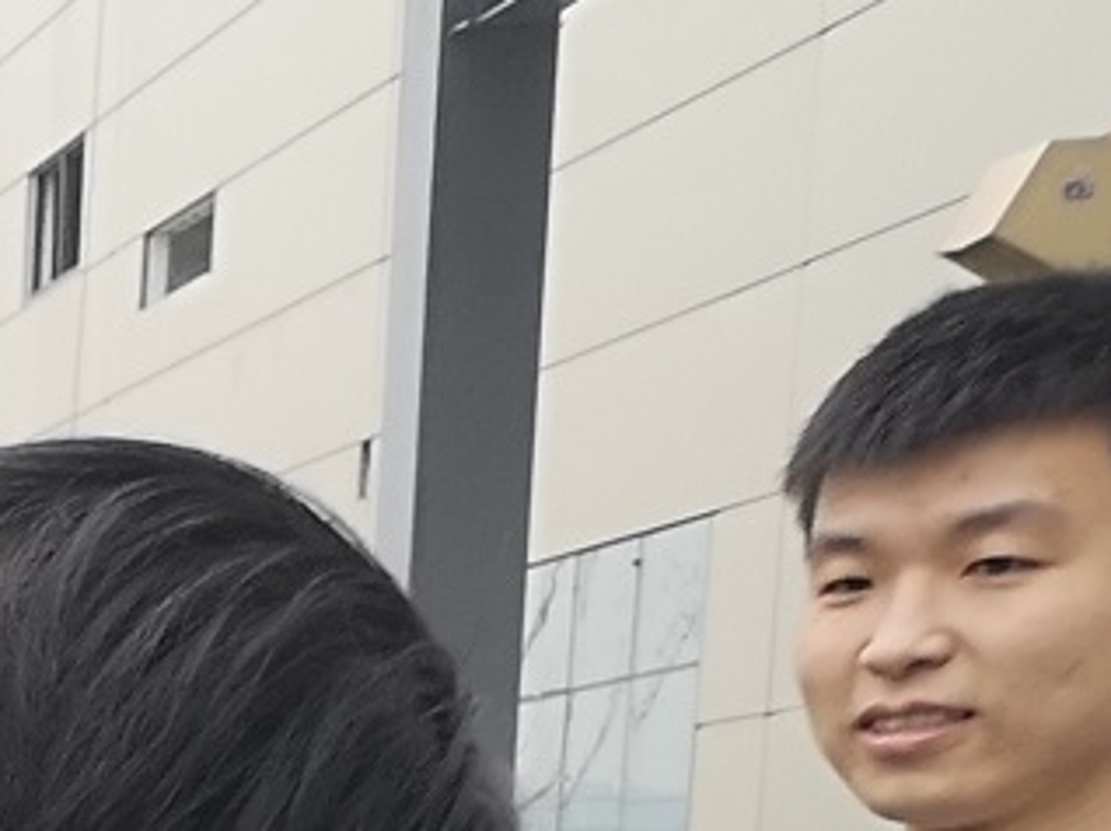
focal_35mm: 157
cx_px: -1855
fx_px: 5035
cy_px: 2112
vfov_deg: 8.5
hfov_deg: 10.3
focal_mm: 3.95
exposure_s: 1/100
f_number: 1.8
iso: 50
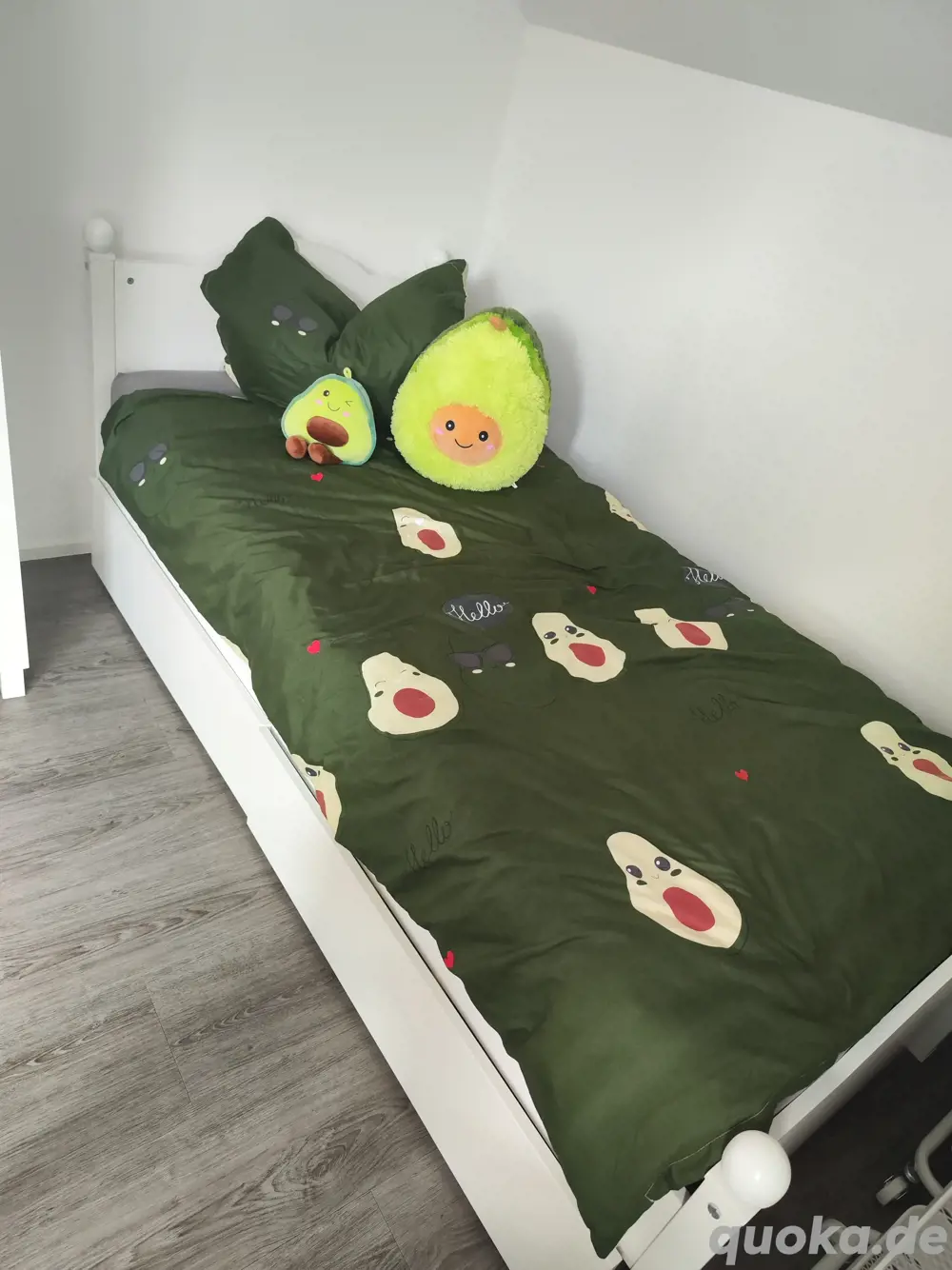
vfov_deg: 73.9
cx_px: 476
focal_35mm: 23
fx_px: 844
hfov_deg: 58.9
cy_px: 635
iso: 1244
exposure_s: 1/77.8
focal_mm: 7.01
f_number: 1.69
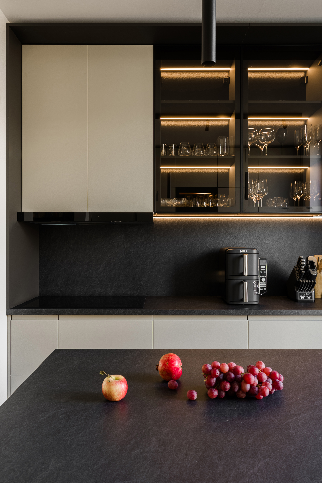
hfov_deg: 45.7
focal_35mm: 28
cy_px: 242
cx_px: 161
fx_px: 382
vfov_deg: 64.6
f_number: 14
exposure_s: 1/20
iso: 100
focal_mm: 28.5
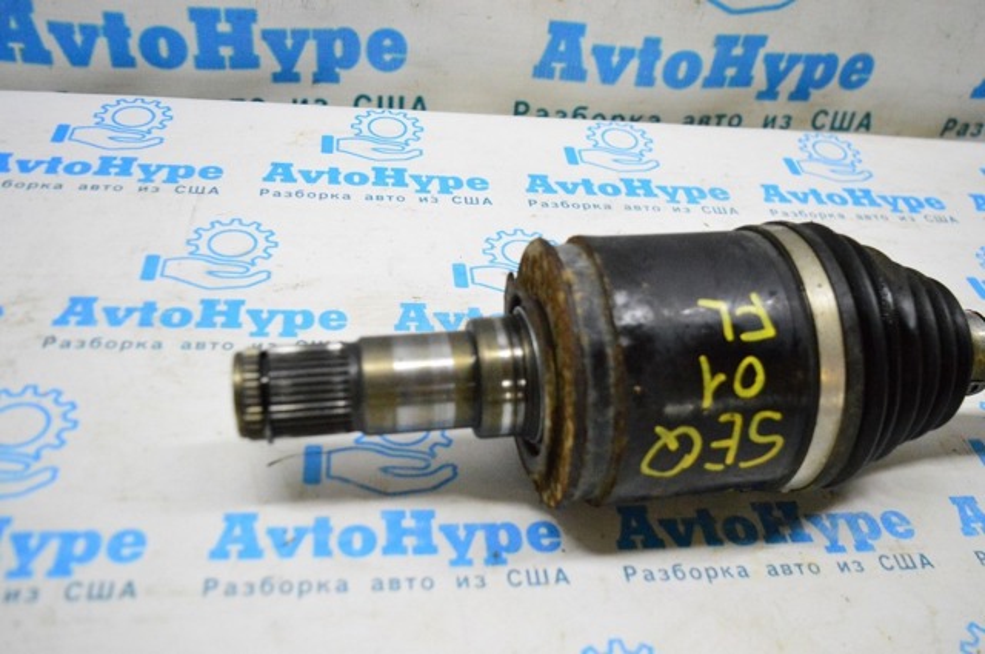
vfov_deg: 39.9
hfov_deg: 57.3
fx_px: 902
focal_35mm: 33
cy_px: 327
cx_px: 492
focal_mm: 22
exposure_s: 1/800
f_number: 3.8
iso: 6400
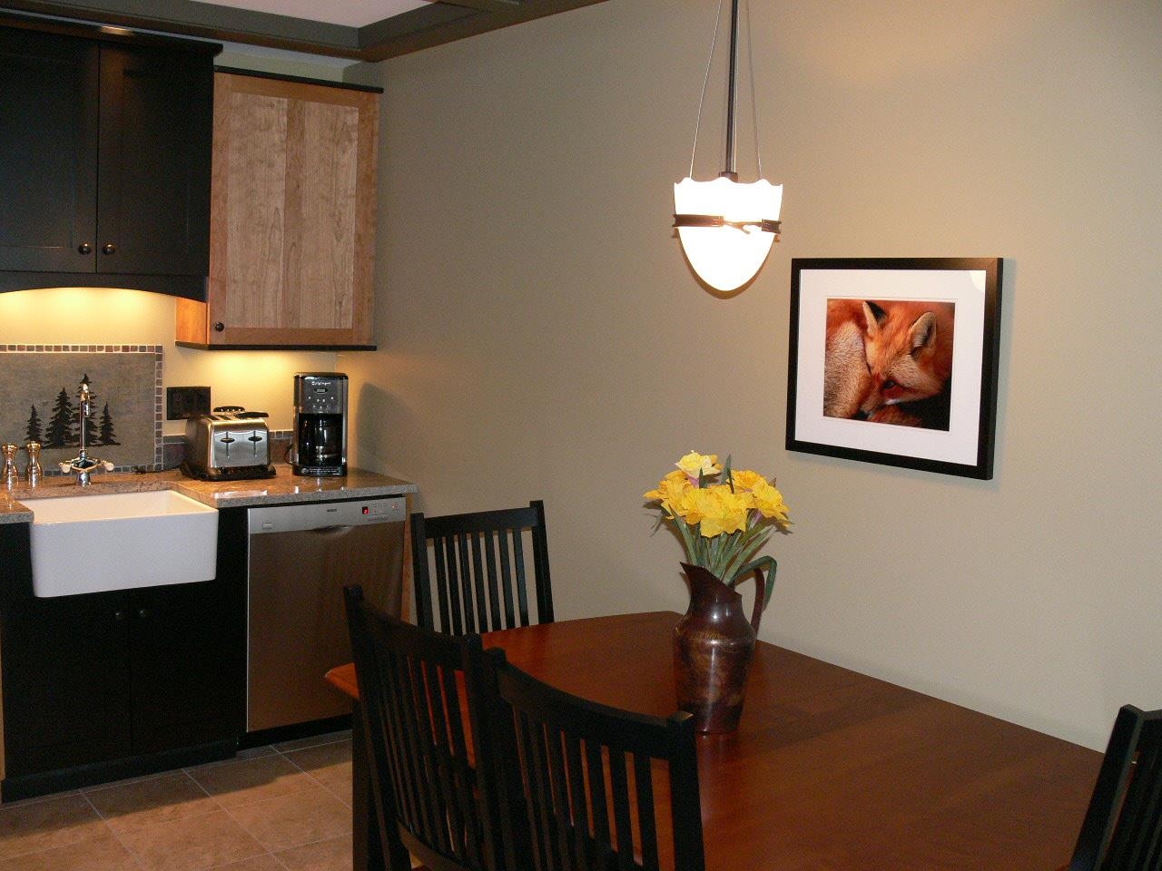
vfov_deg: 40.7
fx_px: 1175
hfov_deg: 52.6
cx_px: 581
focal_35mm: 35
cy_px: 436
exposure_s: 1/30
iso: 200
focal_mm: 7.4
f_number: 2.8
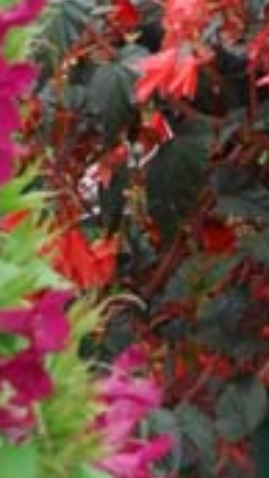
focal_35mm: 255
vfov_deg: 8.4
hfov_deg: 4.6
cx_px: 693
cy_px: 19
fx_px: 3227
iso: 320
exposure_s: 1/80
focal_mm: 34
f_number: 4.2
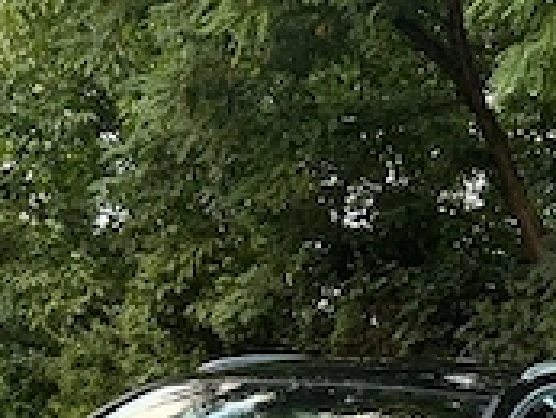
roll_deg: -3.0
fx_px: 1447
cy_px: 614
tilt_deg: -9.7
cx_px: 344
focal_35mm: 90
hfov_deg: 21.7
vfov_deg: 15.3
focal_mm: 5.96
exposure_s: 1/90
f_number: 1.6
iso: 125
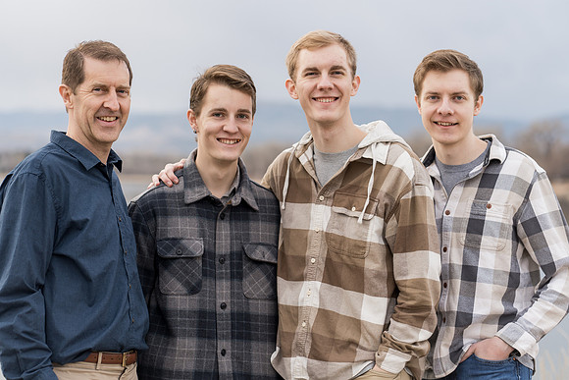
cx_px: 284
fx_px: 1344
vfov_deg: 16.1
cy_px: 190
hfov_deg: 23.9
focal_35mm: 85
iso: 200
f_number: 2.8
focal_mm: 85
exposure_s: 1/320
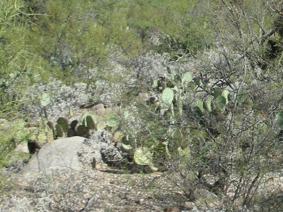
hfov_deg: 19.8
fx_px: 785
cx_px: 291
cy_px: 25
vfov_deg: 15.2
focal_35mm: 96
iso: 50
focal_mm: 5.8
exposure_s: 1/90.4
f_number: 8.5
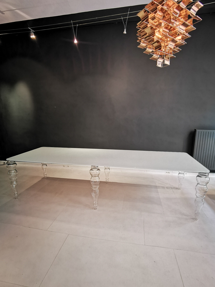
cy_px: 144
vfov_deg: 91.0
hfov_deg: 74.7
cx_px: 108
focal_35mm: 17
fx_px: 141
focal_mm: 2.26
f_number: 2.2
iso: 125
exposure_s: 7
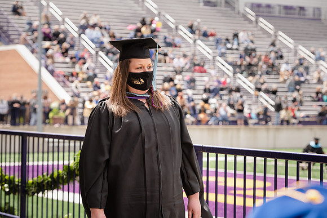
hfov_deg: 18.6
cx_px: 164
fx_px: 999
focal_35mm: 110
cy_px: 109
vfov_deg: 12.5
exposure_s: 1/500
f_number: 5.6
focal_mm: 110
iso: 400
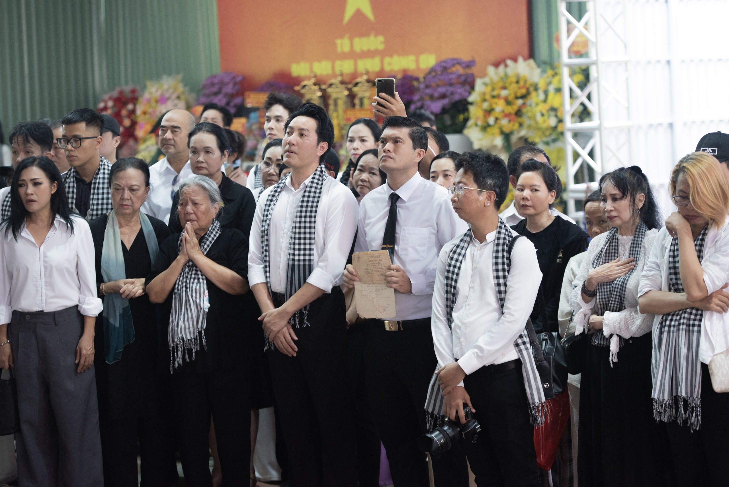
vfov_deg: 14.0
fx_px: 1985
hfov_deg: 20.8
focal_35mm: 98
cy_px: 244
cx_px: 364
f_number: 3.5
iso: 640
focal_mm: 98
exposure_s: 1/250
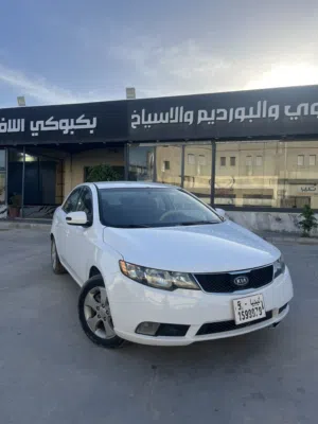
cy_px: 212
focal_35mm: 26
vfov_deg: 67.3
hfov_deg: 53.1
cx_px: 159
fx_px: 318
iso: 50
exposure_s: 1/2179
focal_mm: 5.1
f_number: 1.6
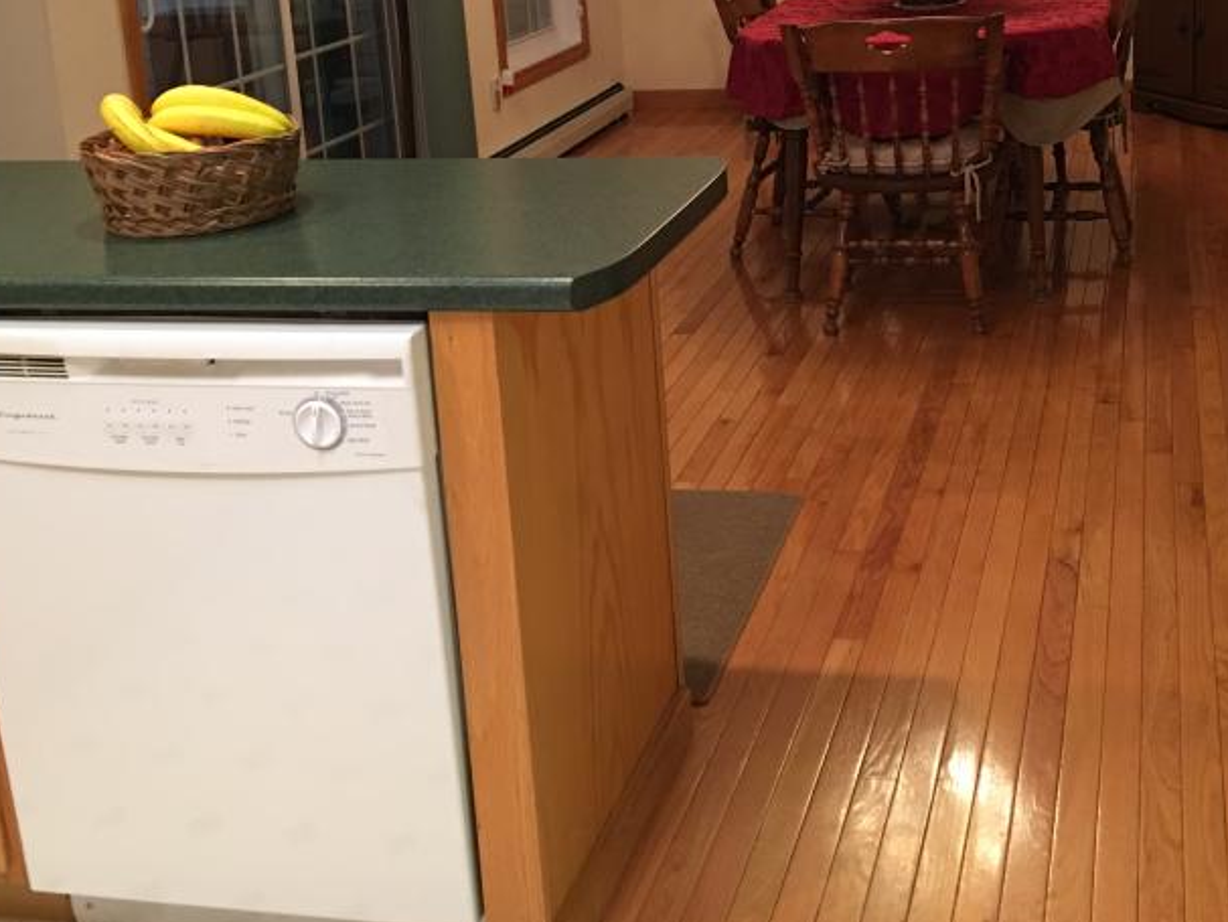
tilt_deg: -11.7
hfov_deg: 38.6
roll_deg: +4.9
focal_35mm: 49
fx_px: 1739
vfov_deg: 29.2
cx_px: 784
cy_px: 223
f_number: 2.2
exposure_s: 1/10
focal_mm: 4.15
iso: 80
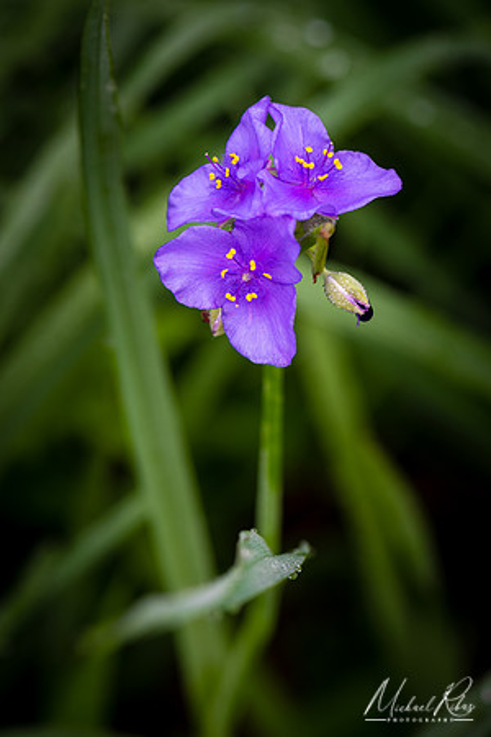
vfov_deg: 19.5
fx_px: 2148
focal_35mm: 105
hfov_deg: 13.0
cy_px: 368
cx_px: 246
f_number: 8
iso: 100
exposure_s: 1/45
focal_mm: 105
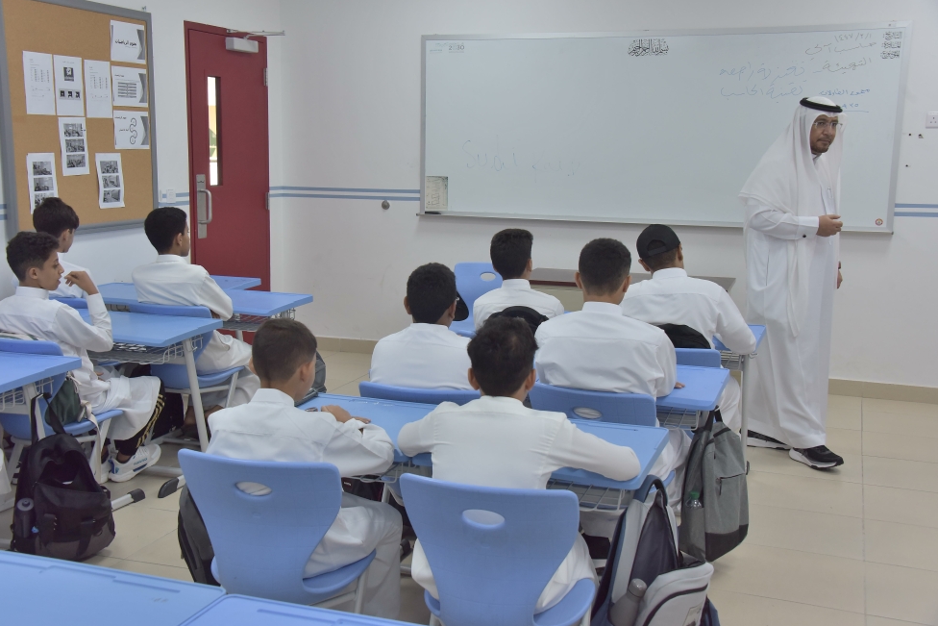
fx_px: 1120
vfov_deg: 31.2
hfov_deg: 45.4
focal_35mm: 43
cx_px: 460
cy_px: 307
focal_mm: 42
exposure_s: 1/200
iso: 1250
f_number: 7.1
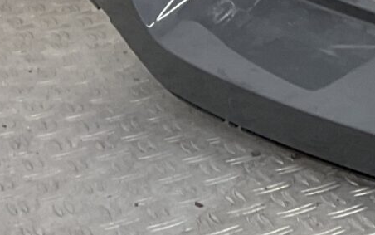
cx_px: 985
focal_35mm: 174
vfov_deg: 7.5
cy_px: -18
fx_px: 1779
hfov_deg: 10.0
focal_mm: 3
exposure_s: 1/120
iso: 25
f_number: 1.8
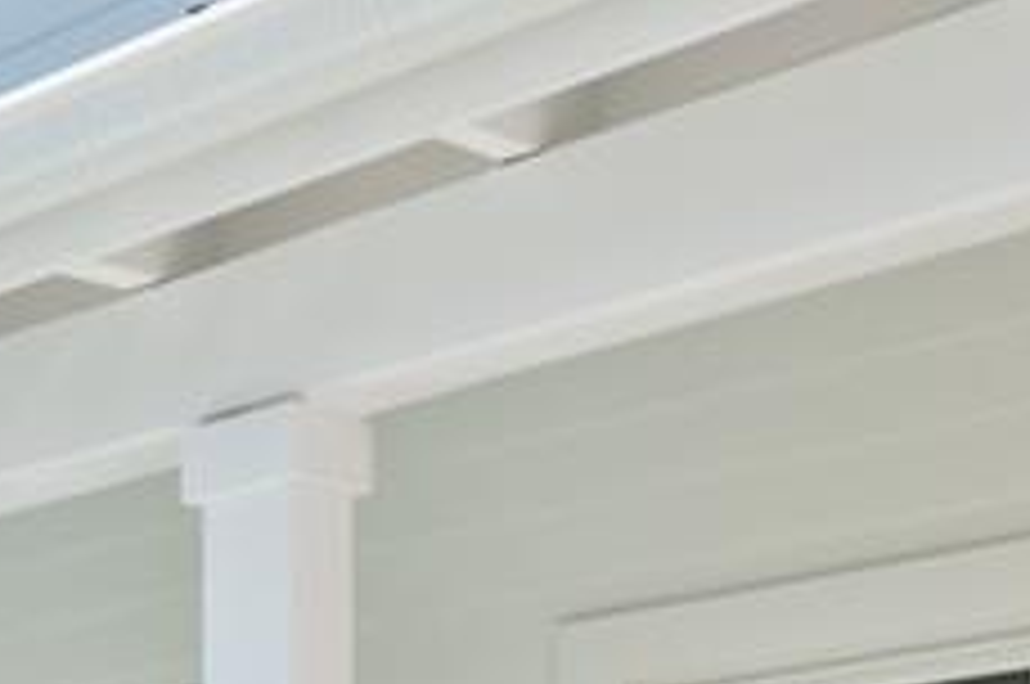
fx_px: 2800
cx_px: -936
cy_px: 1163
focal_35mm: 98
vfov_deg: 12.8
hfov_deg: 16.6
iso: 50
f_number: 5.6
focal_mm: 14
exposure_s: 1/250
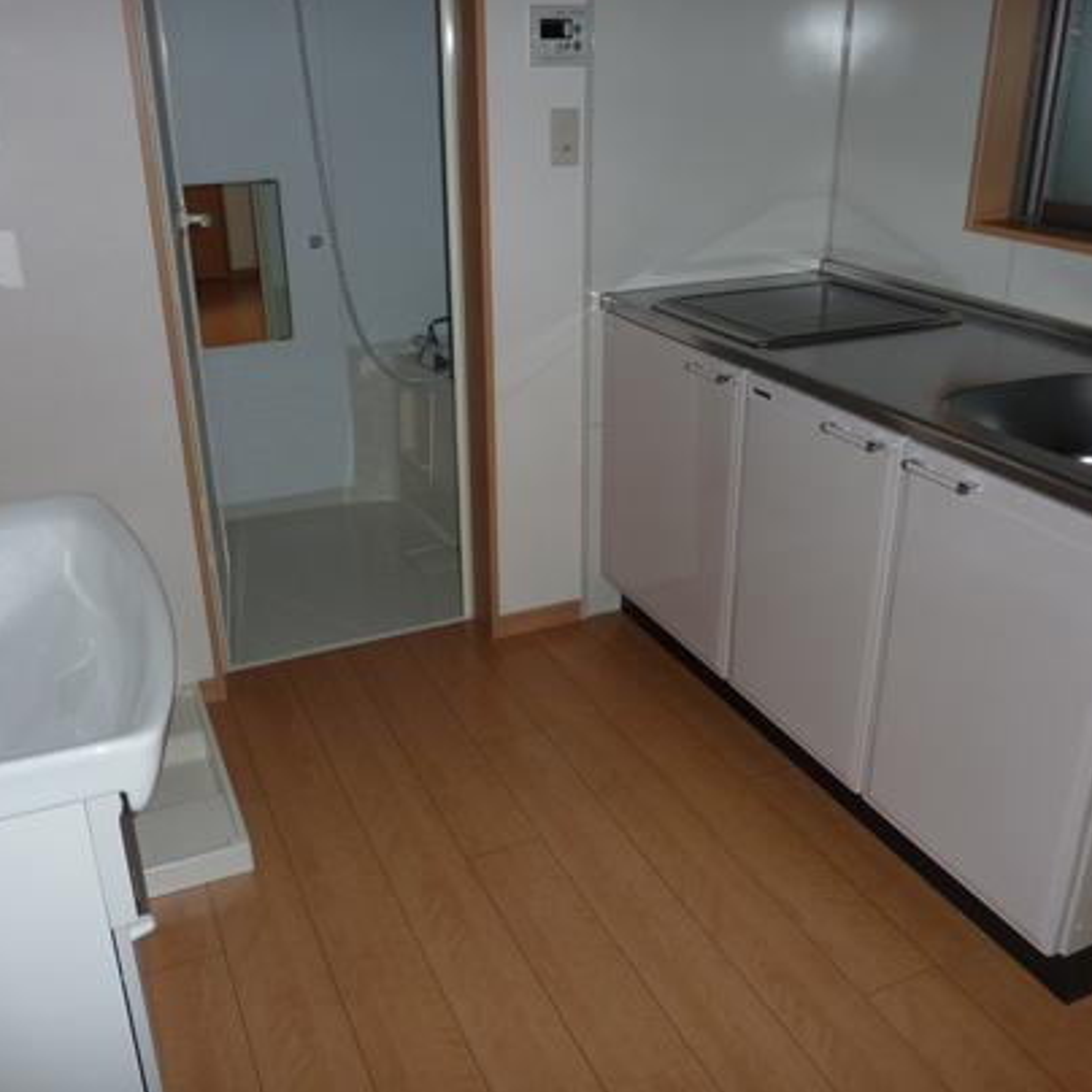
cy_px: 546
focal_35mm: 30
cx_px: 537
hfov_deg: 54.0
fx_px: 1071
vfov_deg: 54.0
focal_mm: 4.1
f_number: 3.3
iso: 100
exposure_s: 1/60
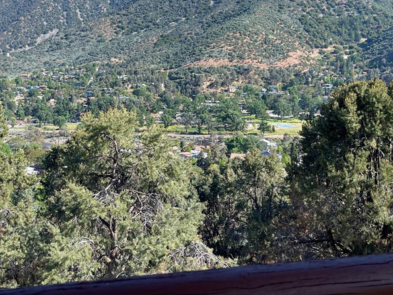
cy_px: 103
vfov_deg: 33.4
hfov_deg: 42.8
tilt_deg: -5.3
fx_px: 488
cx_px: 112
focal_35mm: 43
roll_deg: -1.6
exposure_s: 1/1642
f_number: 1.6
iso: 32
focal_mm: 5.1
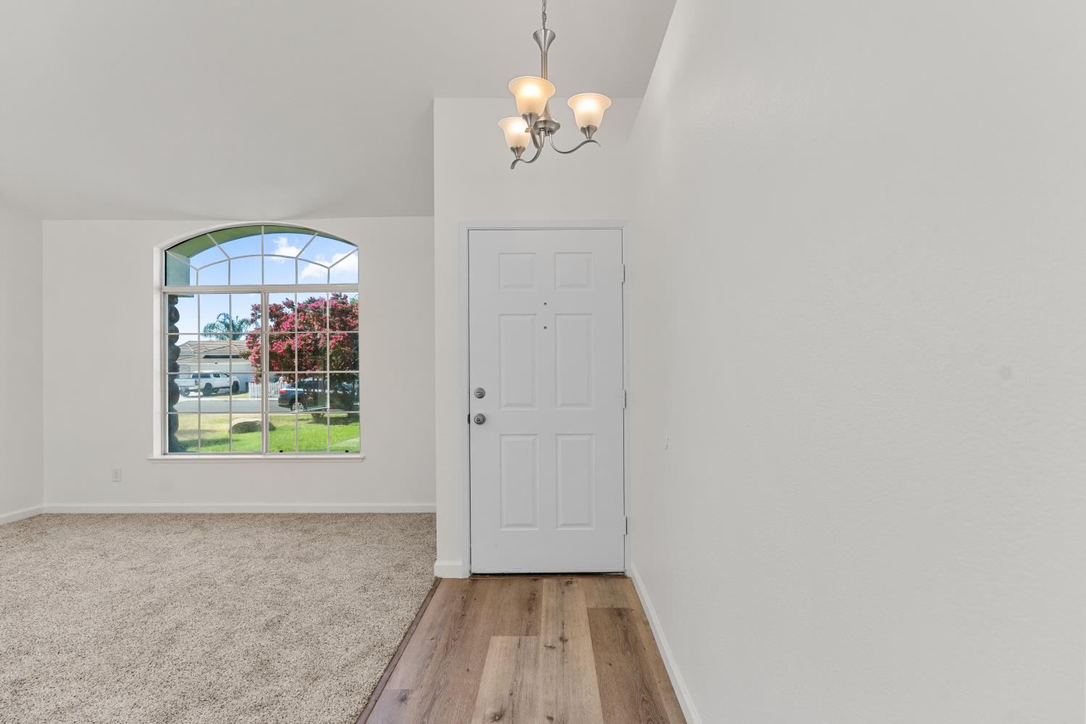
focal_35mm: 16
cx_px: 543
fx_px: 483
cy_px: 362
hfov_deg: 96.7
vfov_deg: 73.7
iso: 500
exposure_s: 1/80
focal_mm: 16
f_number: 6.3
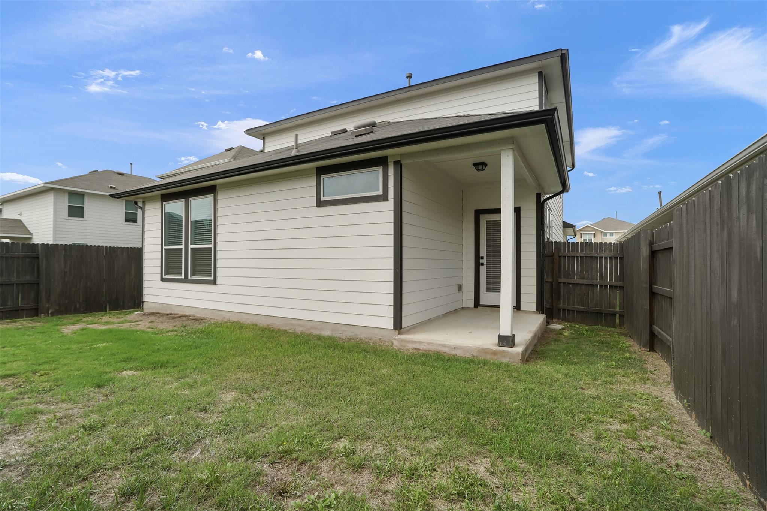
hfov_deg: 96.8
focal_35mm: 16
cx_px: 384
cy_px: 256
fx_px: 341
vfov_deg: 73.7
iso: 640
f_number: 5.6
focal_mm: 16
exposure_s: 1/3200
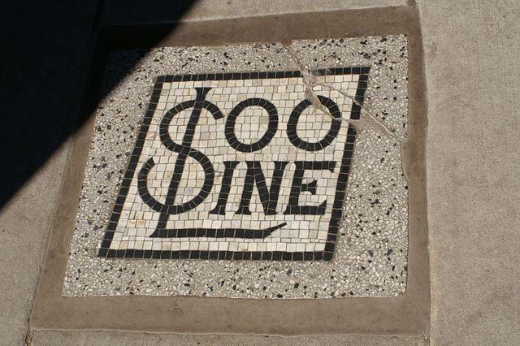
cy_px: 173
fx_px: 758
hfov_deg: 37.9
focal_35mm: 52
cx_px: 260
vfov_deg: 25.7
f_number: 9
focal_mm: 35
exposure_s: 1/500
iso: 100
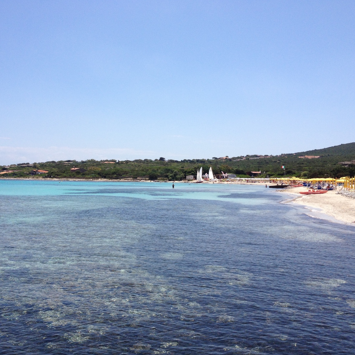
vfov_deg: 40.0
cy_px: 177
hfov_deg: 40.0
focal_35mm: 42
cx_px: 160
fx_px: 487
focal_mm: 4.28
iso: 50
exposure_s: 1/2513
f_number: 2.4
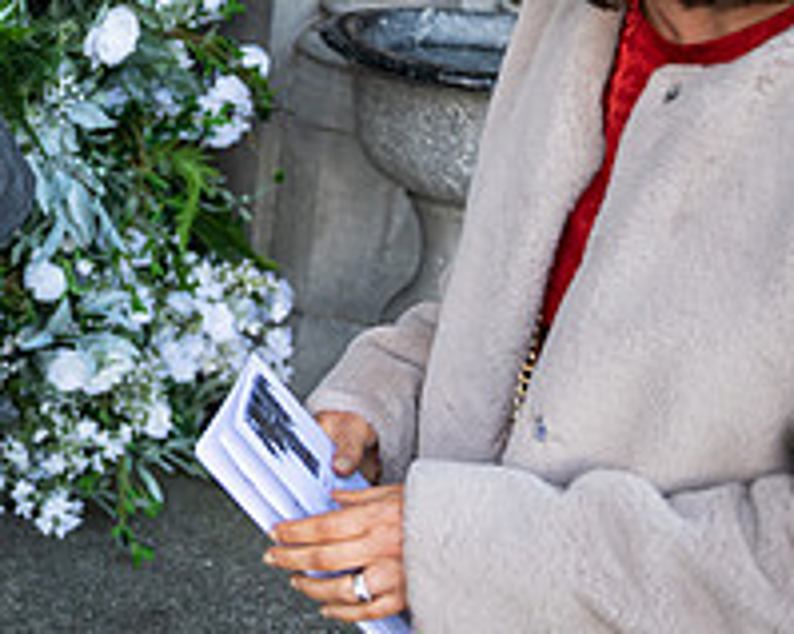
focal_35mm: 74
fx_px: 1738
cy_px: -90
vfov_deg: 19.7
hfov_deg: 22.9
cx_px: -239
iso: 500
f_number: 3.5
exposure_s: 1/500
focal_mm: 27
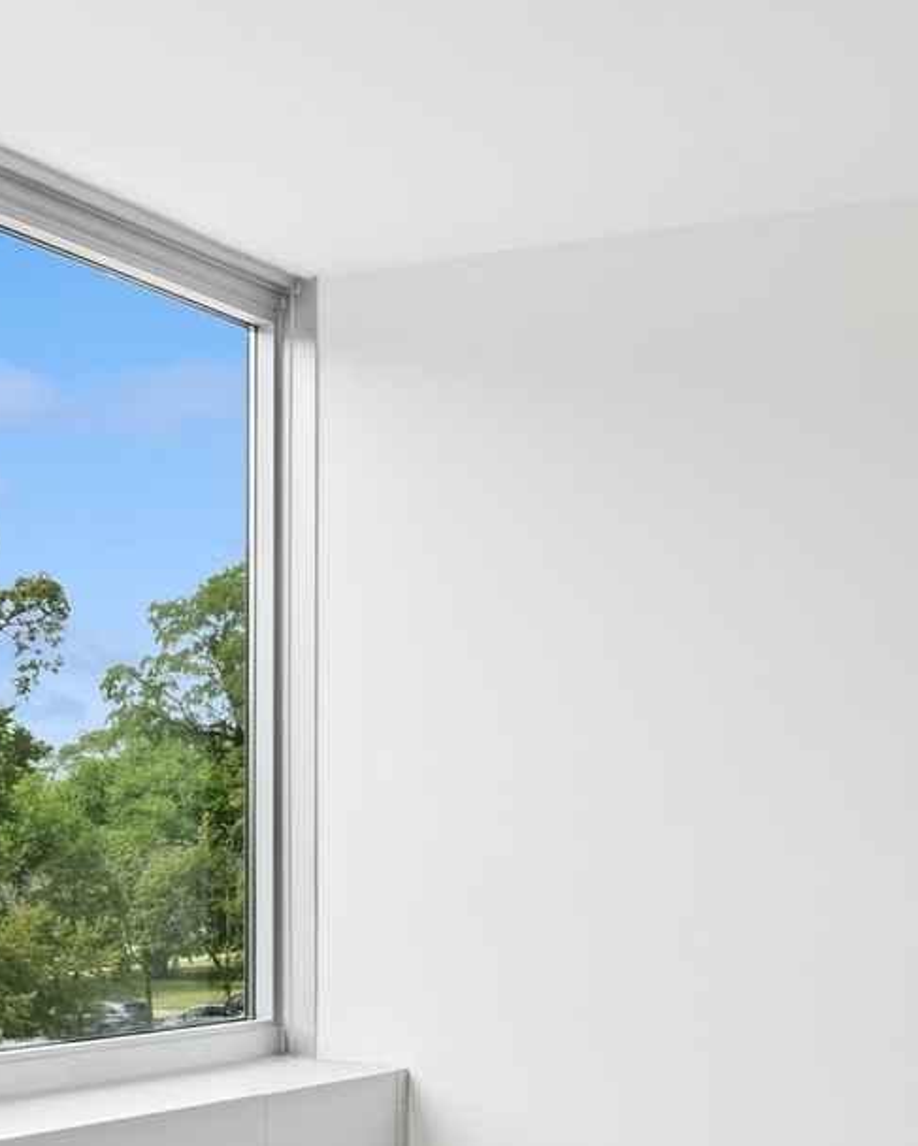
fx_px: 1866
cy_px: 863
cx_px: 743
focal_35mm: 55
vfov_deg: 33.4
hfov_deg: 27.1
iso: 320
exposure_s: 1/125
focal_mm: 22
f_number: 8
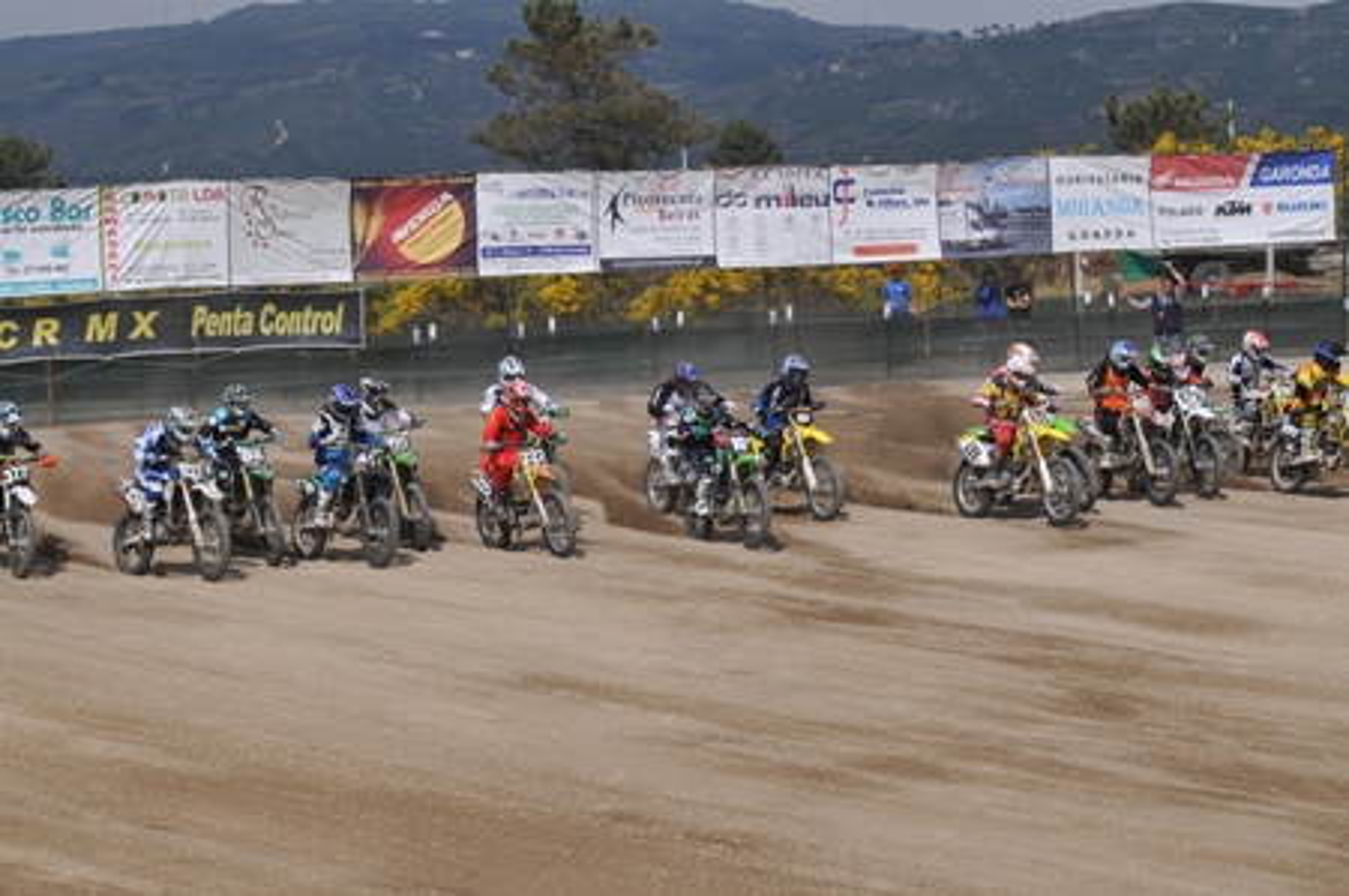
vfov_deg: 13.0
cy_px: 448
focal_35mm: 105
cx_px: 674
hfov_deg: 19.5
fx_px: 3930
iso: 250
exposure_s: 1/2500
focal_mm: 70
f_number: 5
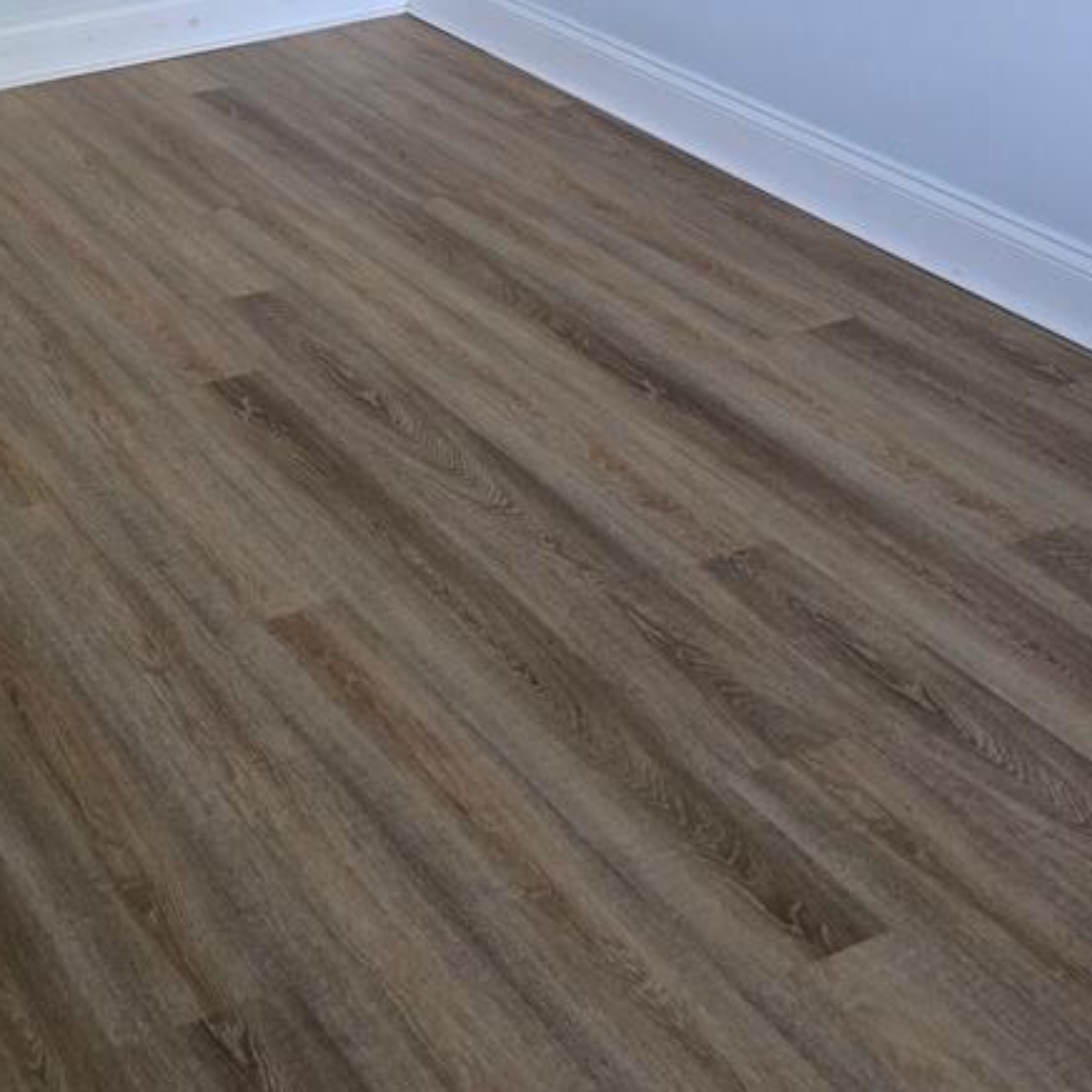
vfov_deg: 27.5
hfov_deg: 28.9
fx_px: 1999
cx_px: 33
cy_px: -160
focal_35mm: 56
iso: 640
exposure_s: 1/60
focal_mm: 6.3
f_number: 1.7
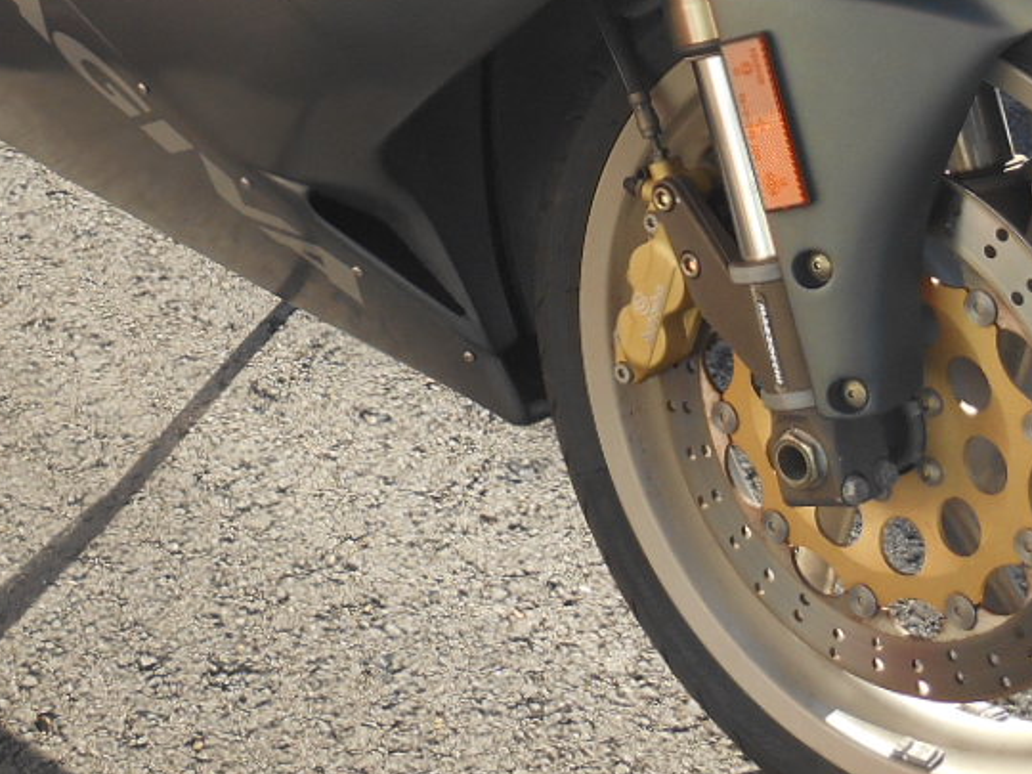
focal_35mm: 77
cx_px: 428
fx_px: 2296
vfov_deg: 18.6
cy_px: -29
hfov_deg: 25.3
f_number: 3.4
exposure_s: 1/250
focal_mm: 4.7
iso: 80
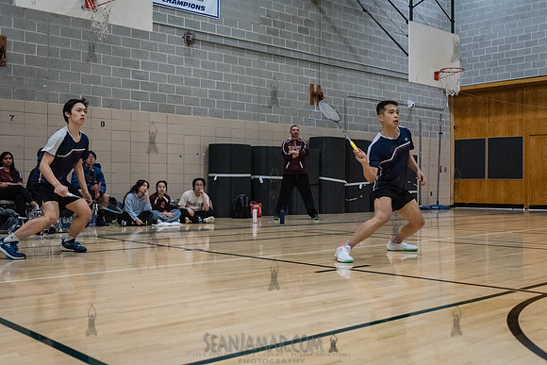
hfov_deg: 47.4
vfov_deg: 32.6
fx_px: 623
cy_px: 183
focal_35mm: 41
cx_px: 286
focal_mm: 38
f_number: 3.5
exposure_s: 1/400
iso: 8000
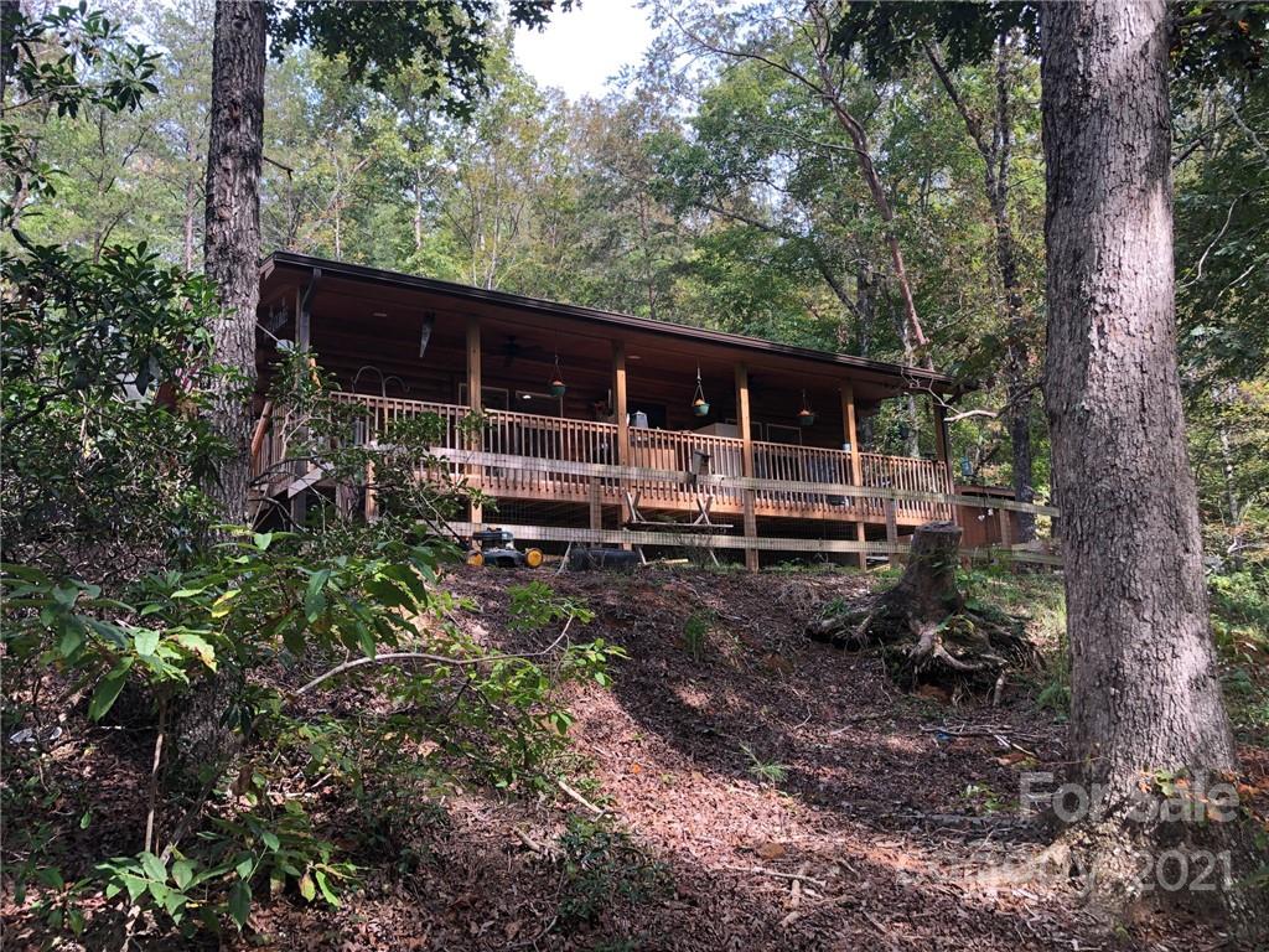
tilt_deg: +11.4
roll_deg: +1.4
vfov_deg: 49.7
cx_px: 634
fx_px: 1026
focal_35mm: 28
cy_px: 476
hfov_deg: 63.4
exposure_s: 1/133
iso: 20
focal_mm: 3.99
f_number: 1.8
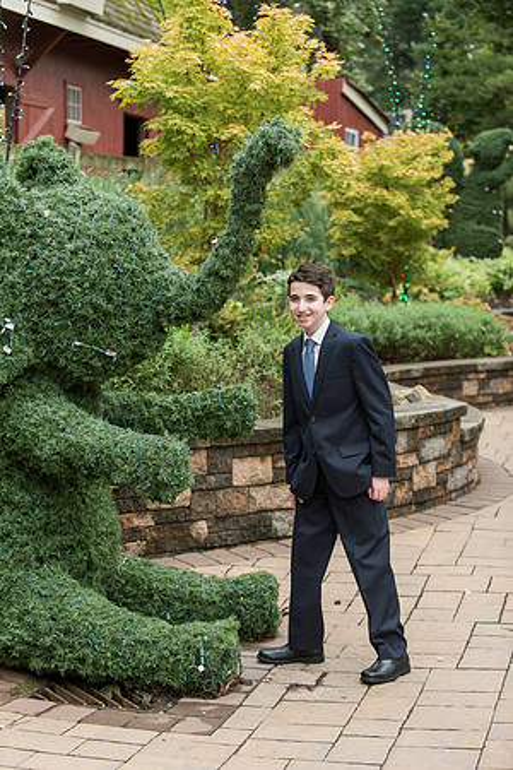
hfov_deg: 19.5
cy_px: 385
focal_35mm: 70
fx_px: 1496
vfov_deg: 28.8
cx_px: 256
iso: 400
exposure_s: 1/500
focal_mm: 70
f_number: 3.5
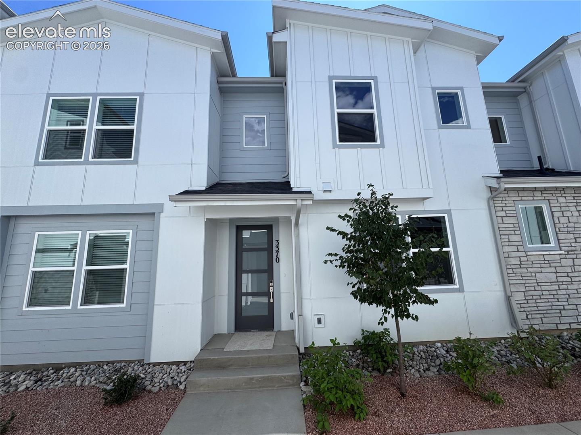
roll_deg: +2.4
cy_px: 218
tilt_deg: +9.6
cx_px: 290
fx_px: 235
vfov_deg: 85.7
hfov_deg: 102.1
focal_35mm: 14
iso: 50
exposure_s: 1/1449
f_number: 2.2
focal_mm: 2.22
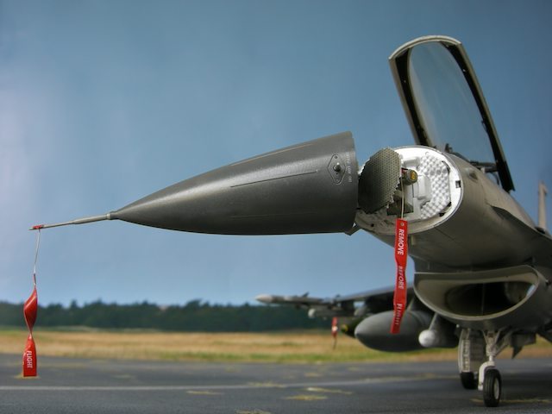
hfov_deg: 51.4
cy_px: 207
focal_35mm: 36
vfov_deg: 39.7
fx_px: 574
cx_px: 276
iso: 64
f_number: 5.4
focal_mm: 7.5
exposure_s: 1/8
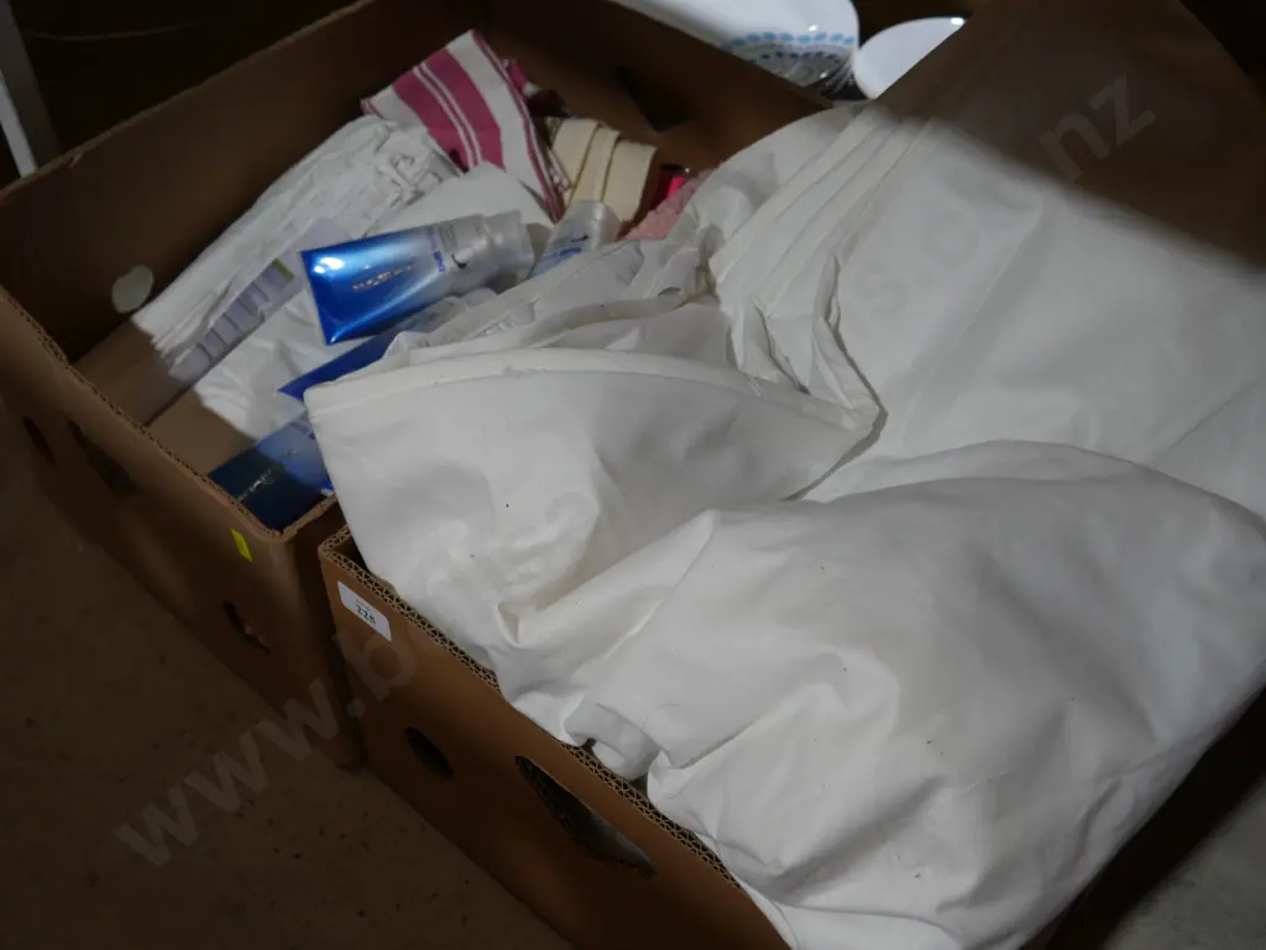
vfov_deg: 36.0
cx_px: 633
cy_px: 475
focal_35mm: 40
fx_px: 1464
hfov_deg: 46.8
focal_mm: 20
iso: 200
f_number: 4.4
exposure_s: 1/80
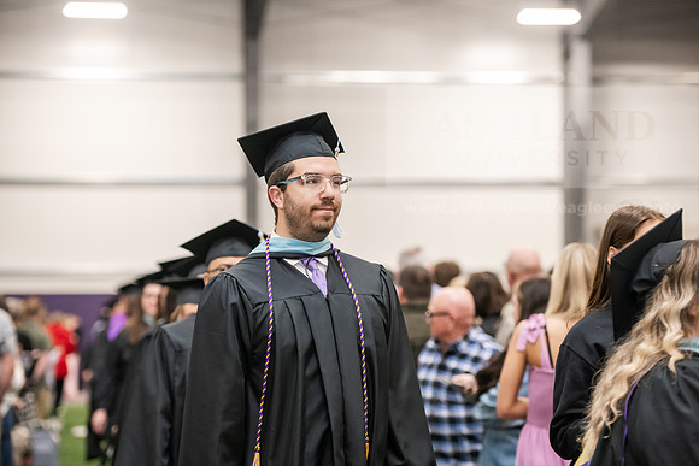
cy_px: 233
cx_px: 350
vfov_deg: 12.5
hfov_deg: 18.6
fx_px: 2136
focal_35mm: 110
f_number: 3.2
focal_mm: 110
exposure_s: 1/200
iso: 2500
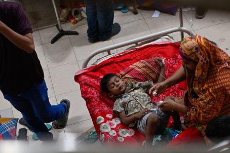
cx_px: 133
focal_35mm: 79
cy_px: 102
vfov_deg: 17.2
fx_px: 504
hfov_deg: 25.7
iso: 1000
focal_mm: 35
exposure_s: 1/125
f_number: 1.8
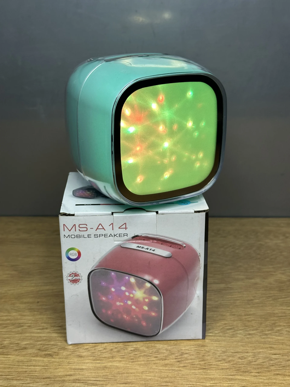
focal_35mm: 48
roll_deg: -0.4
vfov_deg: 39.7
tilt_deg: -20.7
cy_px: 194
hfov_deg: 30.3
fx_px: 536
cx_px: 145
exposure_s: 1/50
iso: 200
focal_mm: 6.86
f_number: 1.78
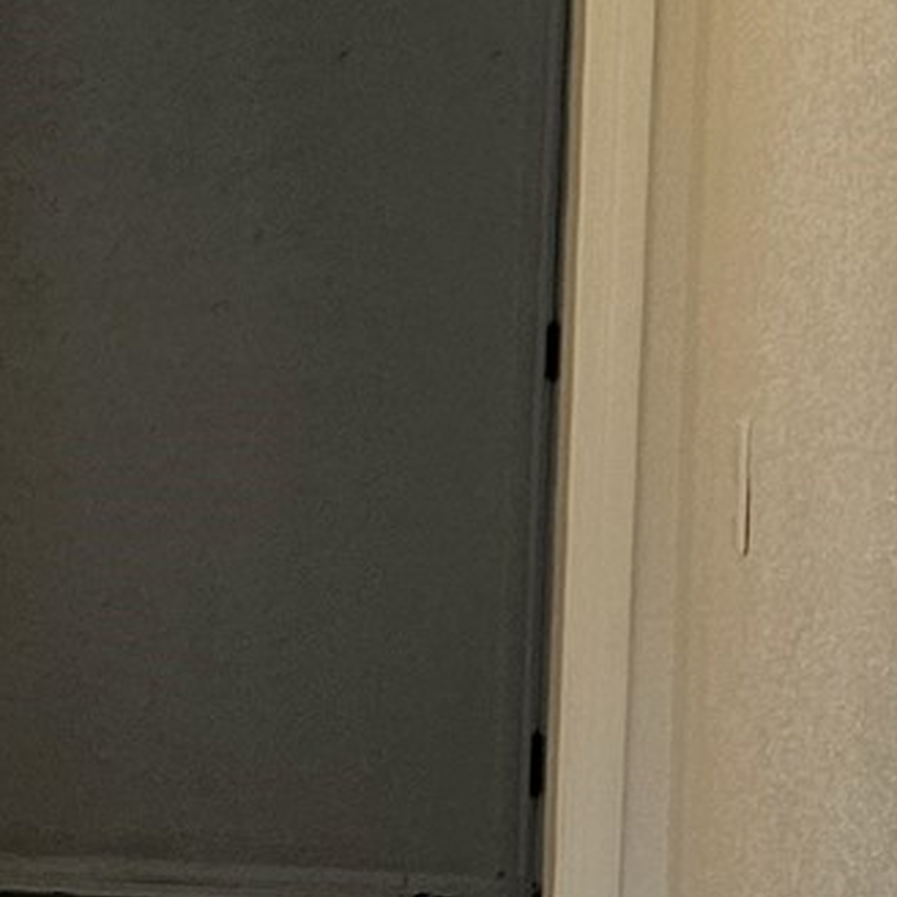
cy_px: 566
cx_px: -599
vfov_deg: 13.7
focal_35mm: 127
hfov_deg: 12.8
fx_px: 3723
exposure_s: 1/120
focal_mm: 5.4
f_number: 1.8
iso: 160
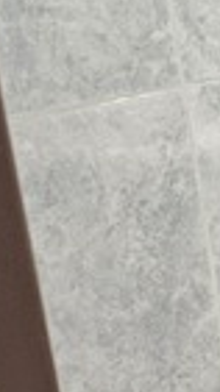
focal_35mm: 142
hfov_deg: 7.1
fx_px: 1477
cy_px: 281
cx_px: 763
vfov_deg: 15.1
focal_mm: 6.3
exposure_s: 1/100
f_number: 1.7
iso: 800
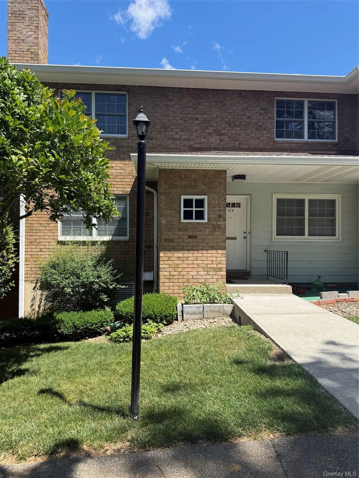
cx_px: 180
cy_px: 239
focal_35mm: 24
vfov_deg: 71.6
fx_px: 332
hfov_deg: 56.8
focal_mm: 6.76
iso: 80
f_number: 1.78
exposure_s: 1/2053
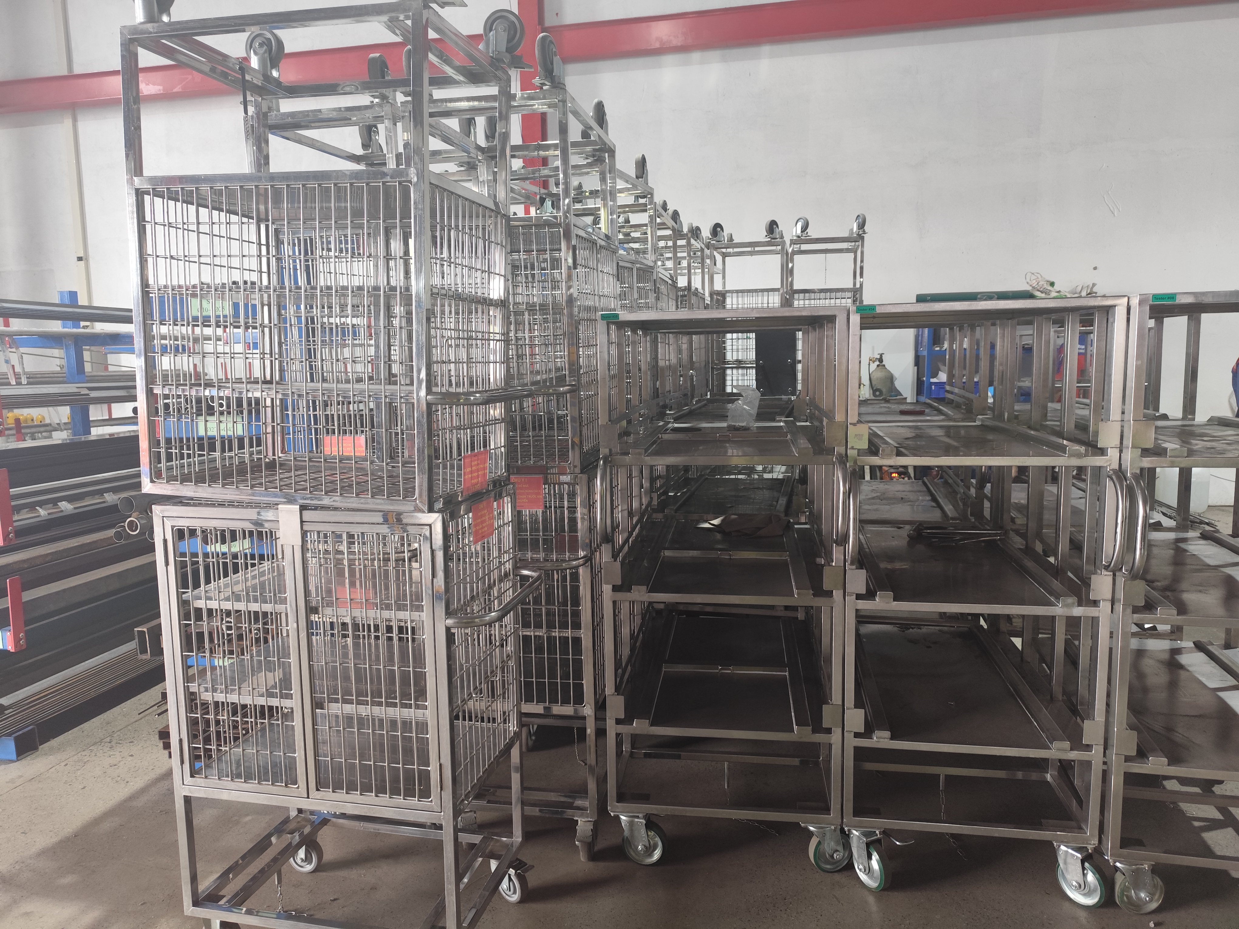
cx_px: 620
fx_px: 823
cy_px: 464
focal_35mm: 23
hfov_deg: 73.9
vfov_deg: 58.9
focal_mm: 6.14
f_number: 1.65
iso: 640
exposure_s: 1/50
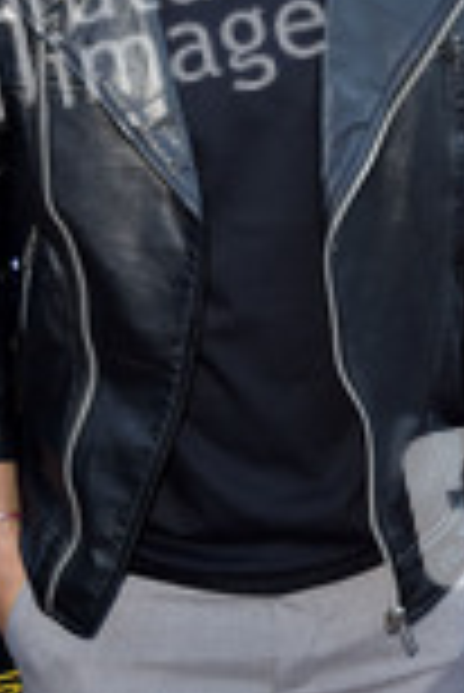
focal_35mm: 109
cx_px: 227
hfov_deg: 12.6
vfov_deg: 18.7
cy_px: 256
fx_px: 2102
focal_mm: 42
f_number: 6.3
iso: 500
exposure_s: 1/320
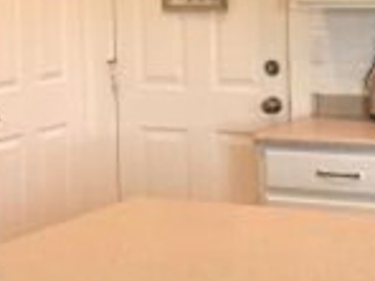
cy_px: 81
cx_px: 208
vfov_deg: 12.2
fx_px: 1311
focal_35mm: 121
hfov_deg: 16.3
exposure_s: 1/30
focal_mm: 3.99
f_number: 1.8
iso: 25
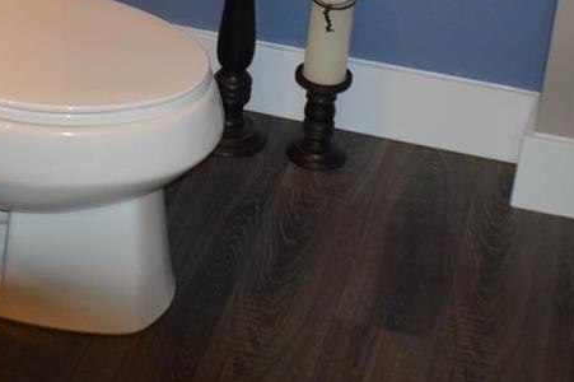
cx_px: -32
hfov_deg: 17.0
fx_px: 1864
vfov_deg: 11.0
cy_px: -291
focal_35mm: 117
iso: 400
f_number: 3.8
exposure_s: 1/60
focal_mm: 22
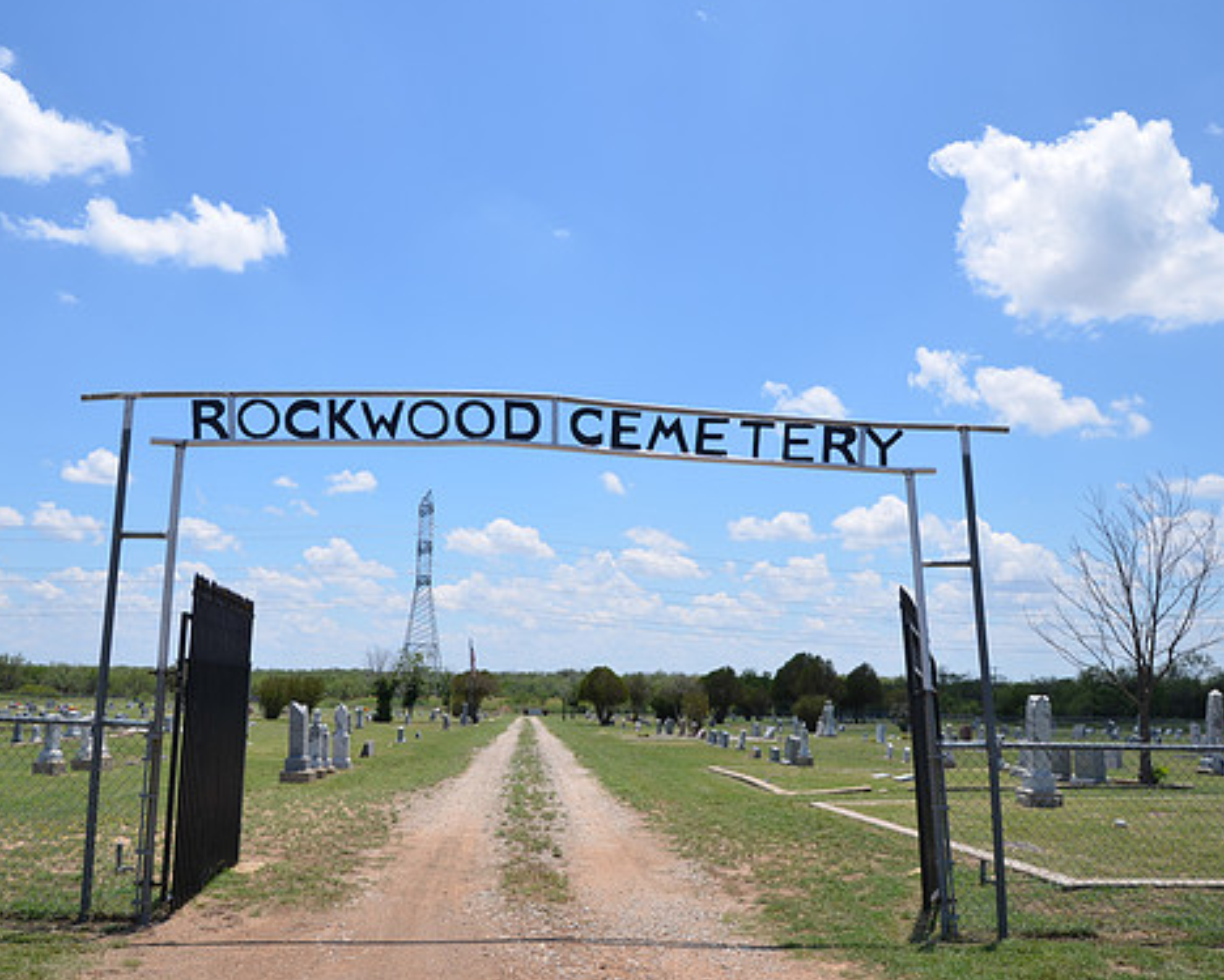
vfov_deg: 49.2
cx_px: 578
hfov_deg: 59.4
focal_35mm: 30
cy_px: 483
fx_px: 1072
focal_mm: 17
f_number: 9
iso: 100
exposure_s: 1/320
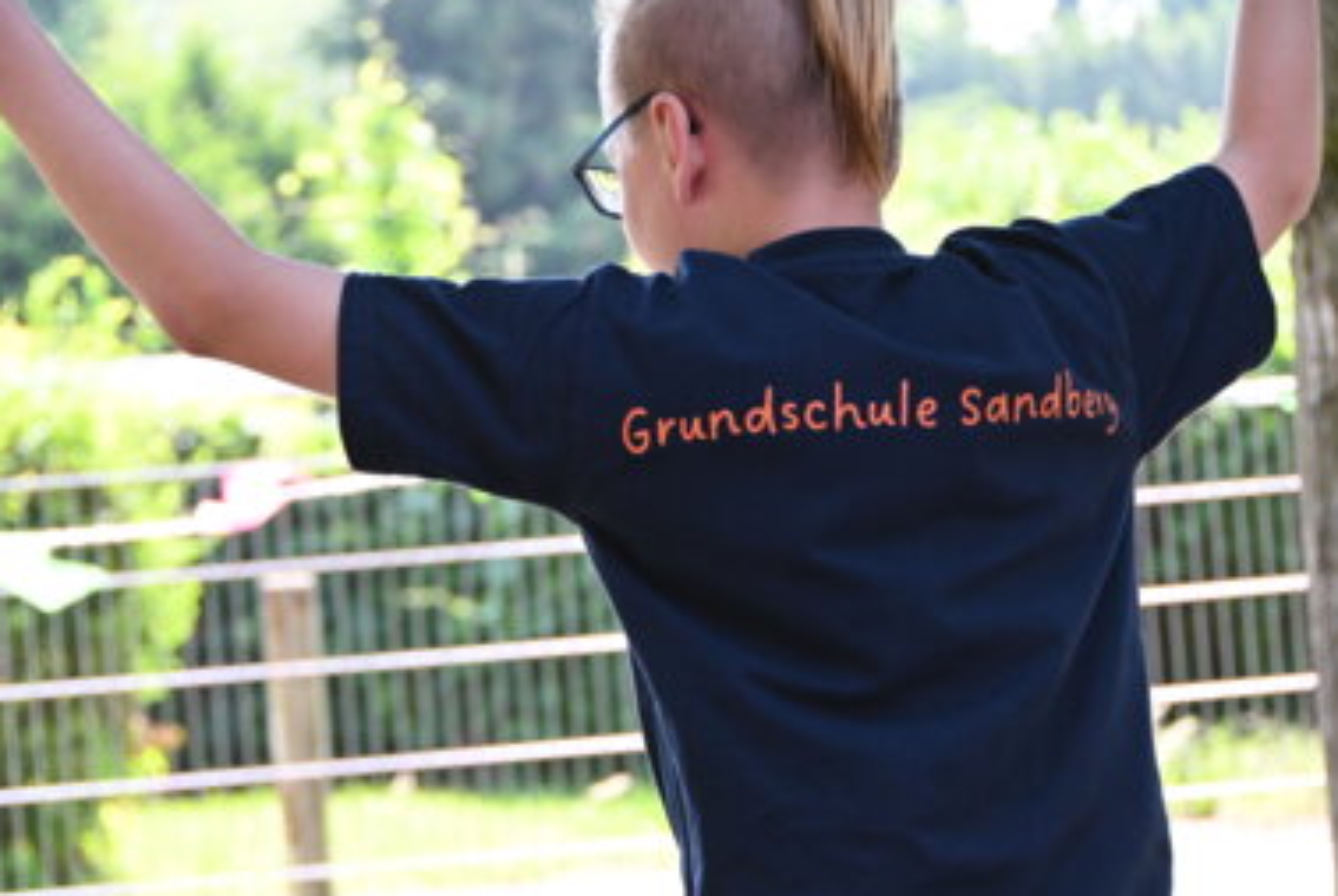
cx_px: 680
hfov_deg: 18.4
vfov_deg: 12.4
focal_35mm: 111
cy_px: 466
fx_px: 4130
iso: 320
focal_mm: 70
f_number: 5
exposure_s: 1/125
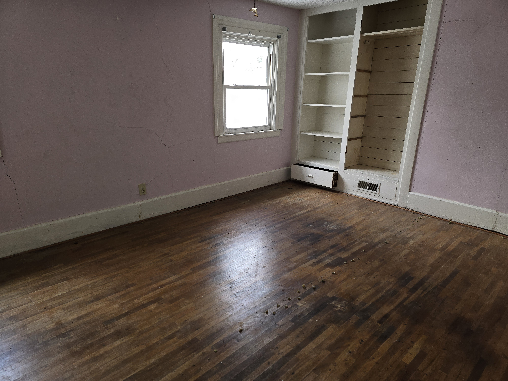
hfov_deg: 73.9
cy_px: 190
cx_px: 254
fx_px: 338
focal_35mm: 23
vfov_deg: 58.9
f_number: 1.7
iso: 100
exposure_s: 1/60
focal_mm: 6.3
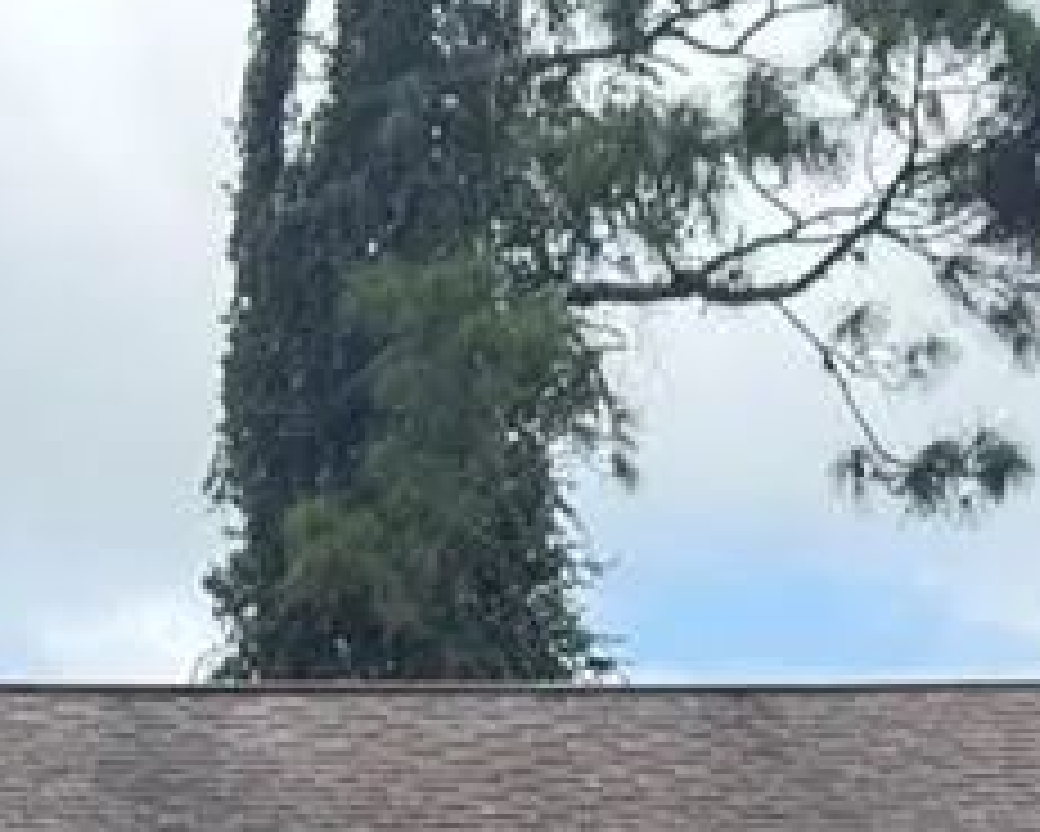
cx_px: 963
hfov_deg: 9.2
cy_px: 1700
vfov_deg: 7.2
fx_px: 6405
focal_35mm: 208
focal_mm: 6.76
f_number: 1.78
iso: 80
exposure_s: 1/2762
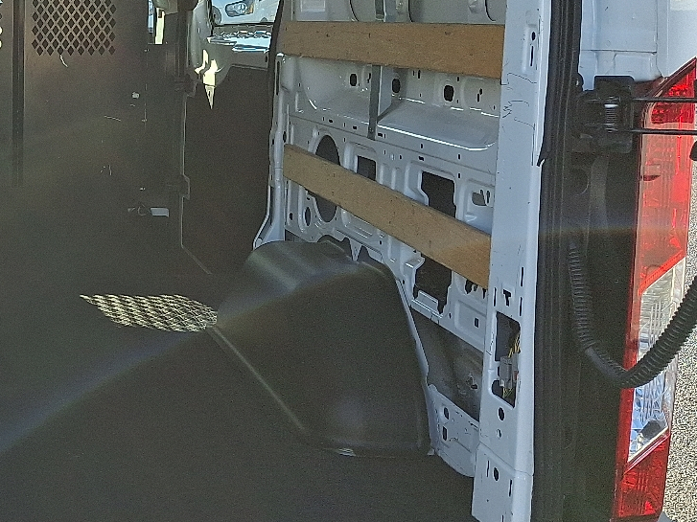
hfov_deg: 31.3
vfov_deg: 26.4
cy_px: 171
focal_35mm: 55
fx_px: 1107
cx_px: -59
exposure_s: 1/400
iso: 25
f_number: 1.8
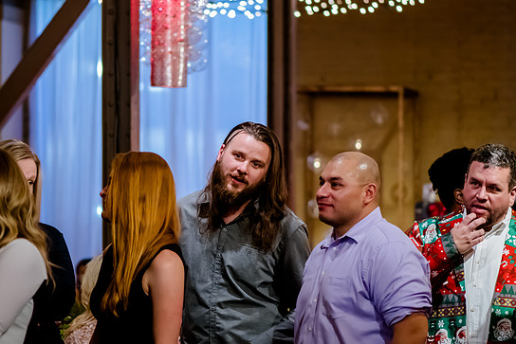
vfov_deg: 7.7
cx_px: 242
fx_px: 2552
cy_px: 172
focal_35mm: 178
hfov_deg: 11.5
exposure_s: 1/100
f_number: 2.8
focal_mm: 105
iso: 4000
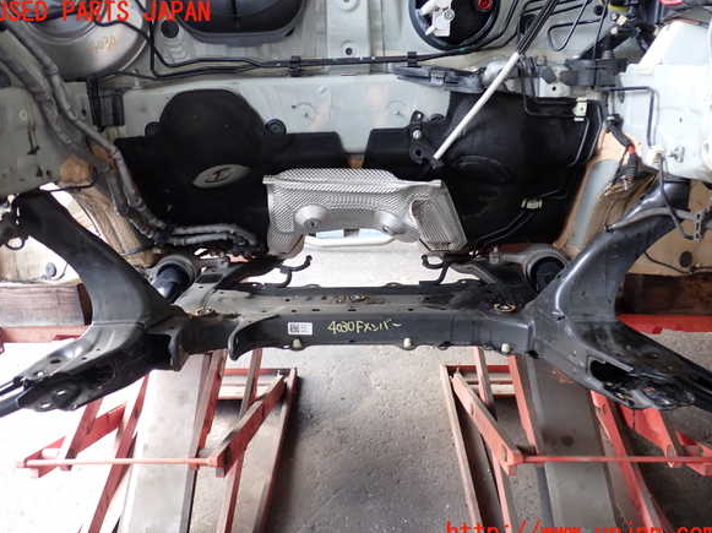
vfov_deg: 45.4
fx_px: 637
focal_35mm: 31
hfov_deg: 58.4
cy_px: 273
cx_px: 355
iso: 200
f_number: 2.3
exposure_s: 1/40
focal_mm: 5.4
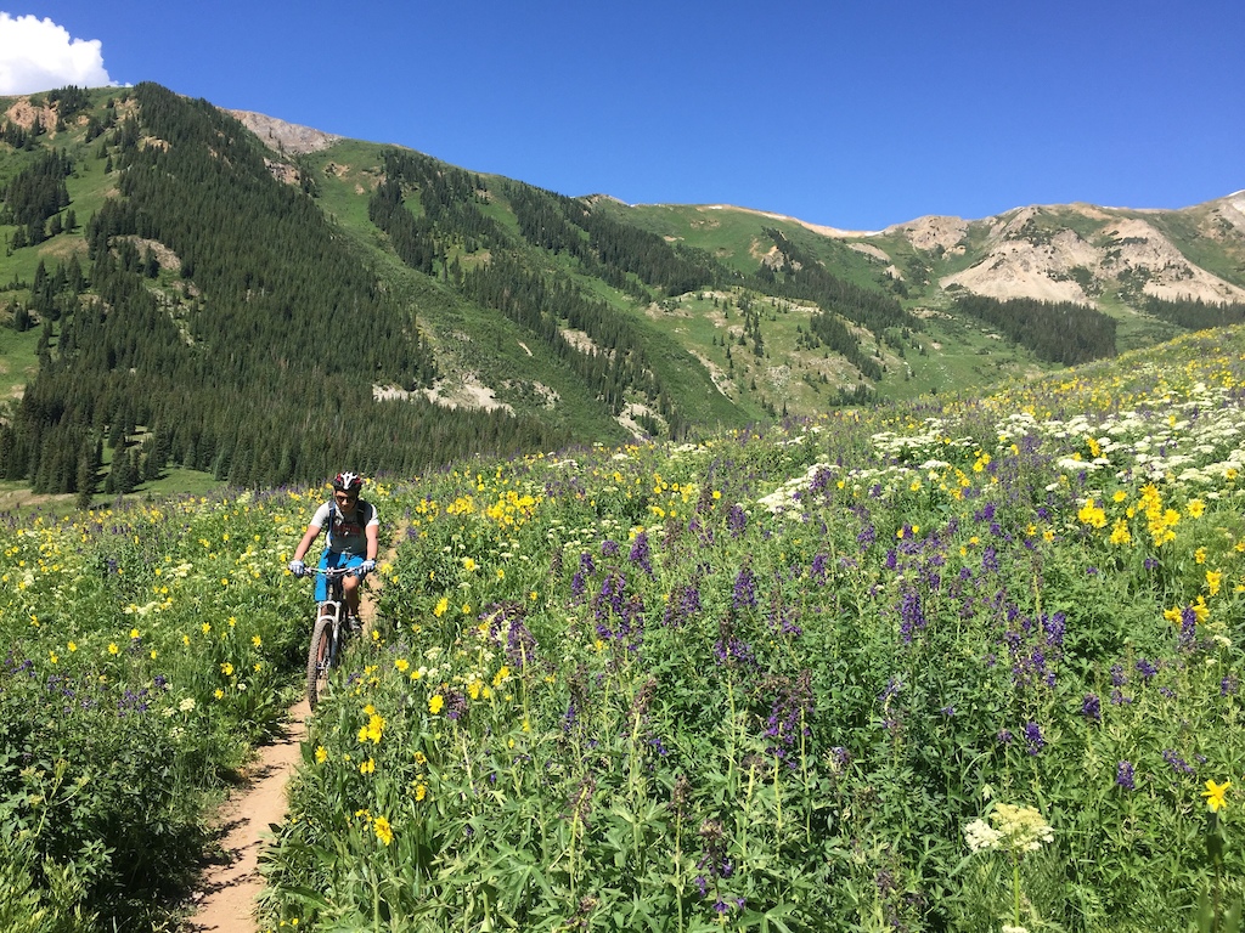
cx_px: 622
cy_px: 466
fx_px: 1043
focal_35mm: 29
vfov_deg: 48.2
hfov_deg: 61.7
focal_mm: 4.15
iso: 32
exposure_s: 1/1099
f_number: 2.2
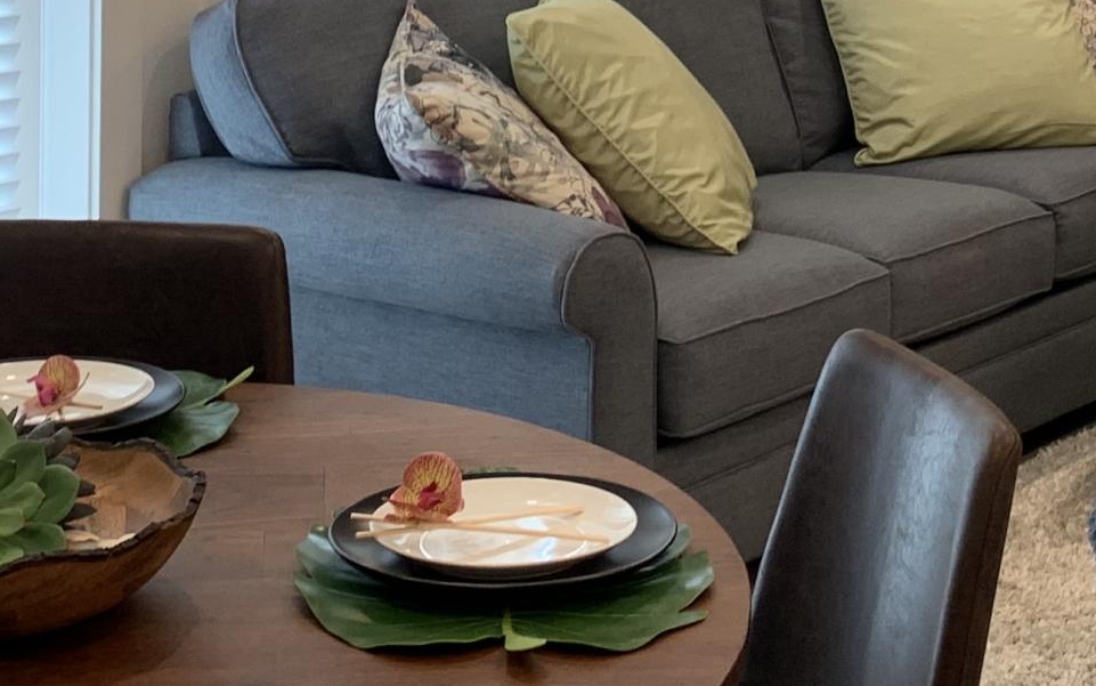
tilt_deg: -2.8
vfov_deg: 14.5
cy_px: -208
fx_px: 2569
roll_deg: -0.8
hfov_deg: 23.9
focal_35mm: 86
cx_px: 781
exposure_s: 1/60
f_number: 1.8
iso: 64
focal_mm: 4.25
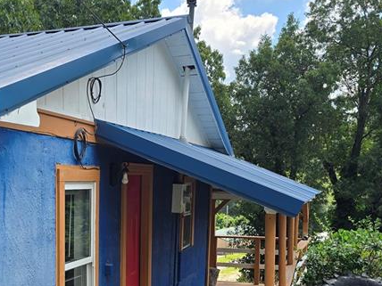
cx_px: 79
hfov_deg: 34.0
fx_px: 607
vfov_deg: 25.7
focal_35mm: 55
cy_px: 262
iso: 12
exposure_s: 1/626
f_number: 1.7
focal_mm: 6.3
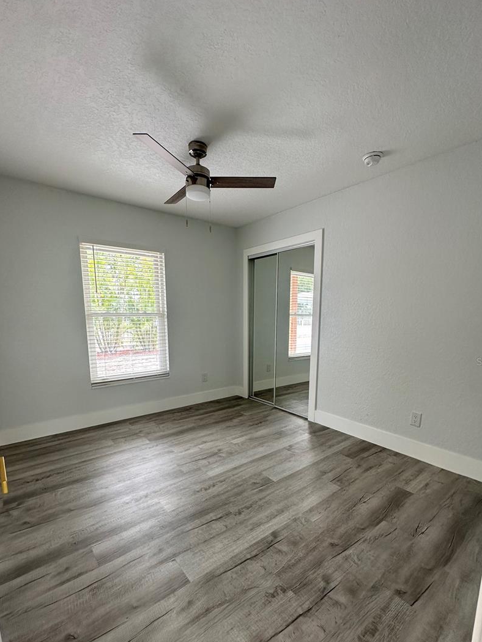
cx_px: 245
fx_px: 297
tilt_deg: -9.0
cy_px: 361
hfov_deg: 78.1
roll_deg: -0.9
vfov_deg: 94.0
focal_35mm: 16
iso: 160
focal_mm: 2.22
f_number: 2.2
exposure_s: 1/60
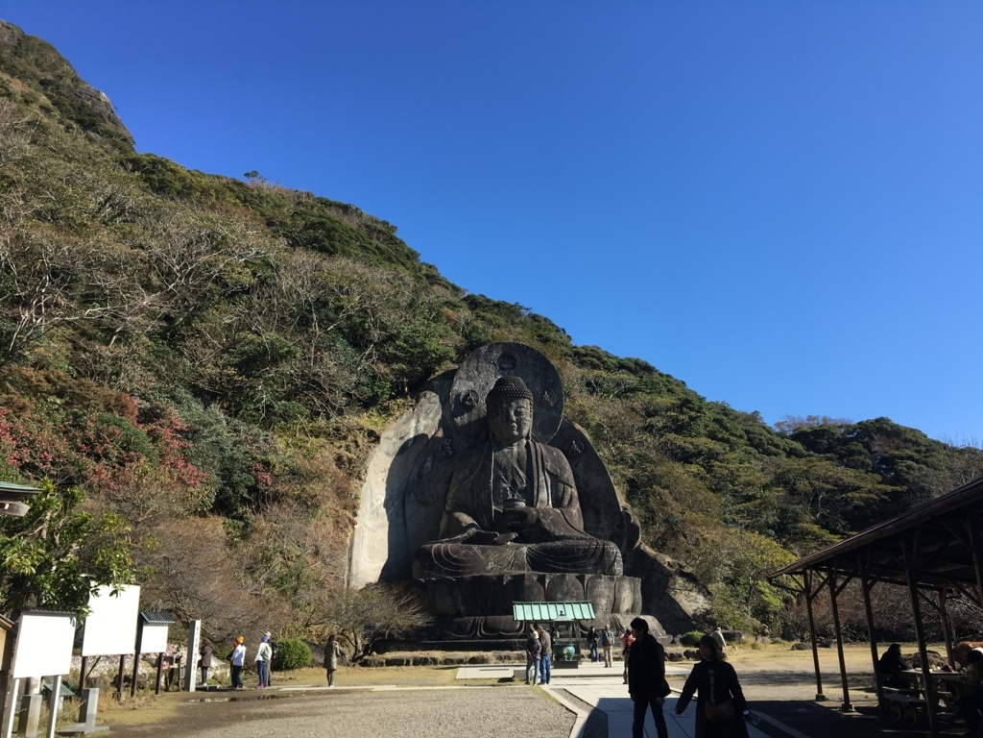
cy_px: 369
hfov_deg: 61.7
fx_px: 824
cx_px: 492
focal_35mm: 29
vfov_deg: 48.2
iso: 25
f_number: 2.2
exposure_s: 1/845
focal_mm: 4.15
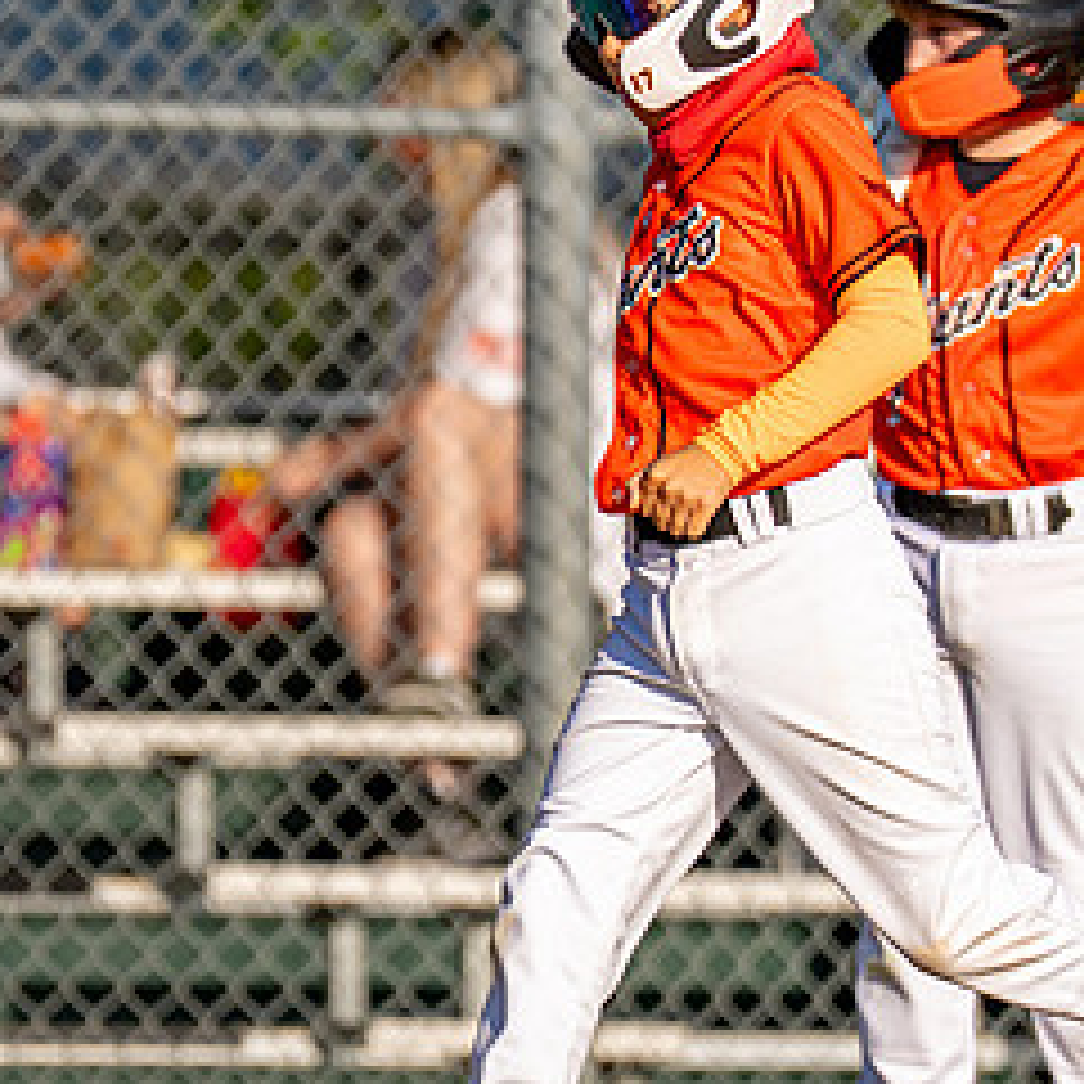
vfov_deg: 2.2
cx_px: 624
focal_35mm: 803
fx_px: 28449
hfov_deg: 2.2
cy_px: 611
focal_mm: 200
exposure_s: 1/3200
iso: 160
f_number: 2.8
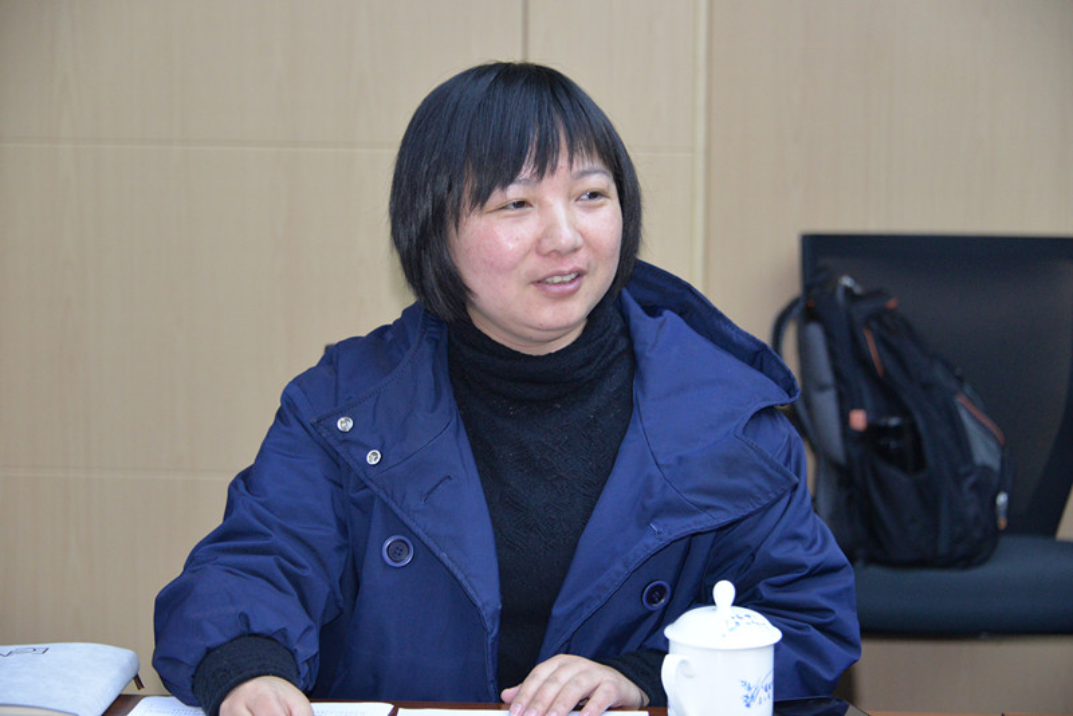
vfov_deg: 14.0
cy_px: 358
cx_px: 536
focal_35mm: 98
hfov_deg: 20.8
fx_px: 2922
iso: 4000
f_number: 5.3
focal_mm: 98
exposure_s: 1/200
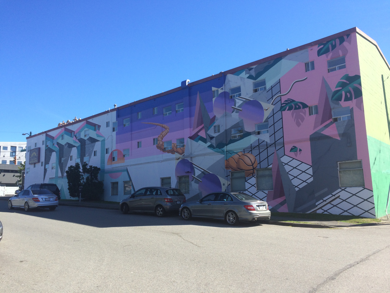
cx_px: 195
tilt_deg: +8.5
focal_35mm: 29
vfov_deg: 48.2
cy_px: 146
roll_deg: +0.9
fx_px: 327
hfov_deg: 61.7
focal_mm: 4.15
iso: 32
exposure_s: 1/933
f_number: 2.2
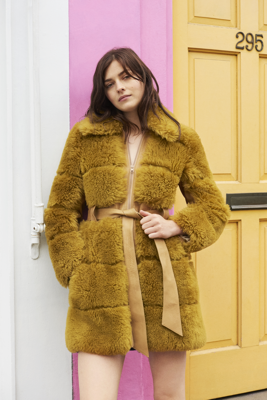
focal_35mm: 58
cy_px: 200
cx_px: 134
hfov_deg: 23.4
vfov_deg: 34.5
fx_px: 645
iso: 800
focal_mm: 58
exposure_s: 1/320
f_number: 7.1
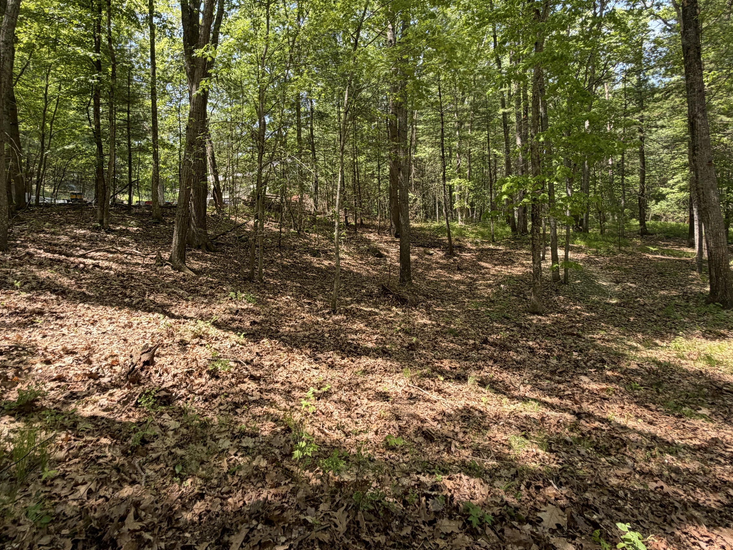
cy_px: 218
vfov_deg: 67.9
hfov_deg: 84.4
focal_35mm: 19
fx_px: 402
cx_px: 331
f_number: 2.2
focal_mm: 2.22
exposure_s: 1/194
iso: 40
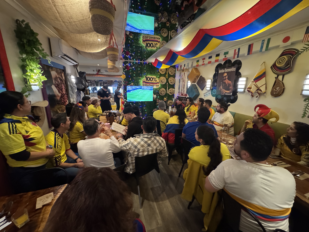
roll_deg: -0.5
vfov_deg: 85.7
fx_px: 125
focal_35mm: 14
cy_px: 116
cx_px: 154
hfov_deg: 102.1
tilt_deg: -12.8
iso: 1000
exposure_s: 1/50
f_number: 2.2
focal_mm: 2.22
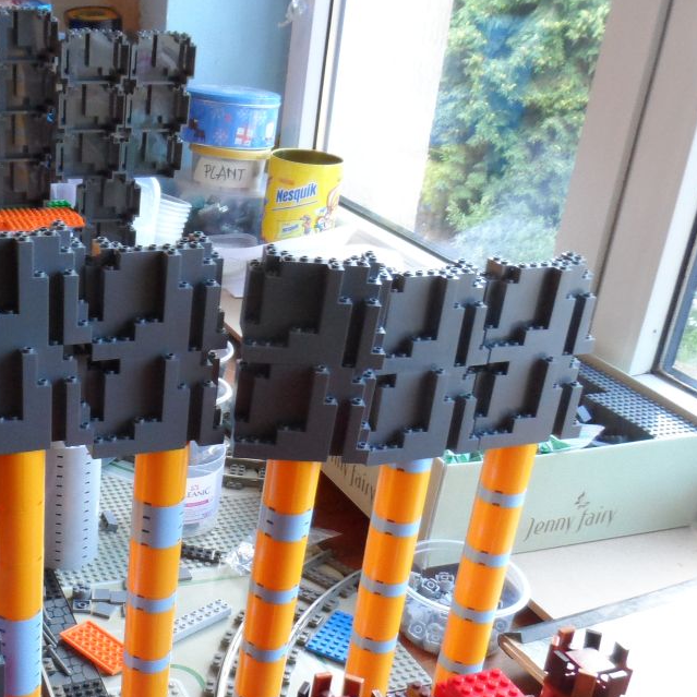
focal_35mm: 43
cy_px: 447
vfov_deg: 38.8
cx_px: 160
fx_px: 980
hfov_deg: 38.0
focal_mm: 4
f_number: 3.2
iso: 240
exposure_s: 1/30
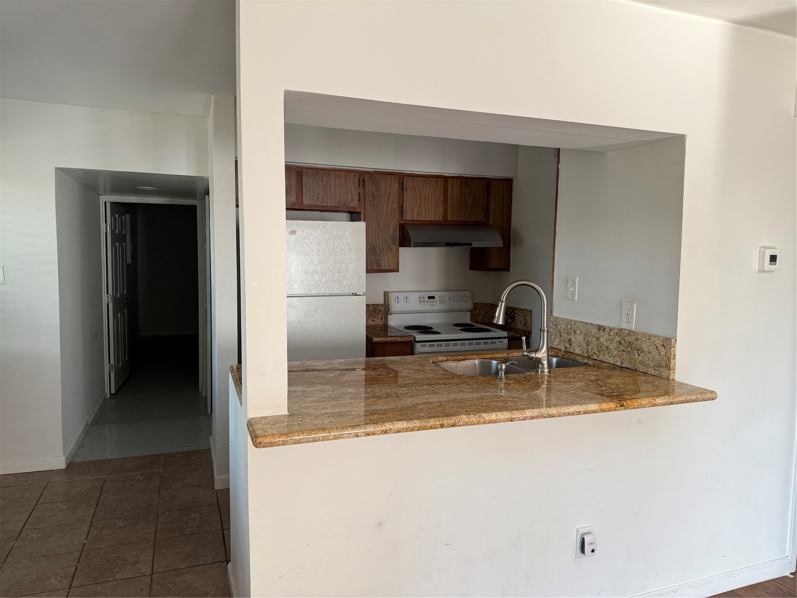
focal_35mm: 24
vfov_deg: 56.8
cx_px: 398
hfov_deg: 71.6
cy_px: 299
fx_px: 553
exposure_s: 1/121
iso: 160
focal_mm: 6.76
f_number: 1.78
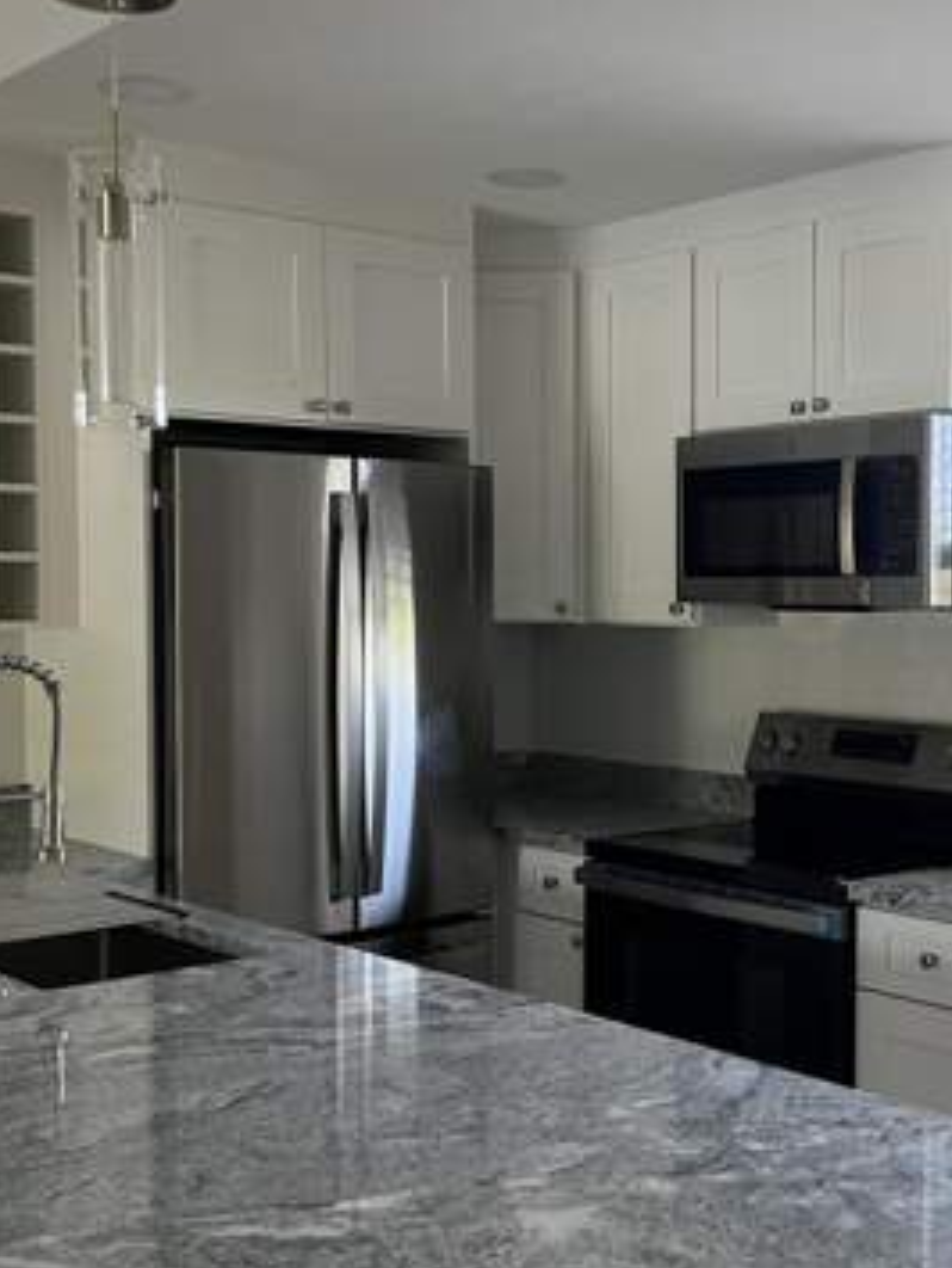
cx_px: 612
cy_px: 655
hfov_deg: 30.7
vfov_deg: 40.4
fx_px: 1721
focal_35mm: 47
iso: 125
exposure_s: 1/60
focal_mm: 5.7
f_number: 1.5
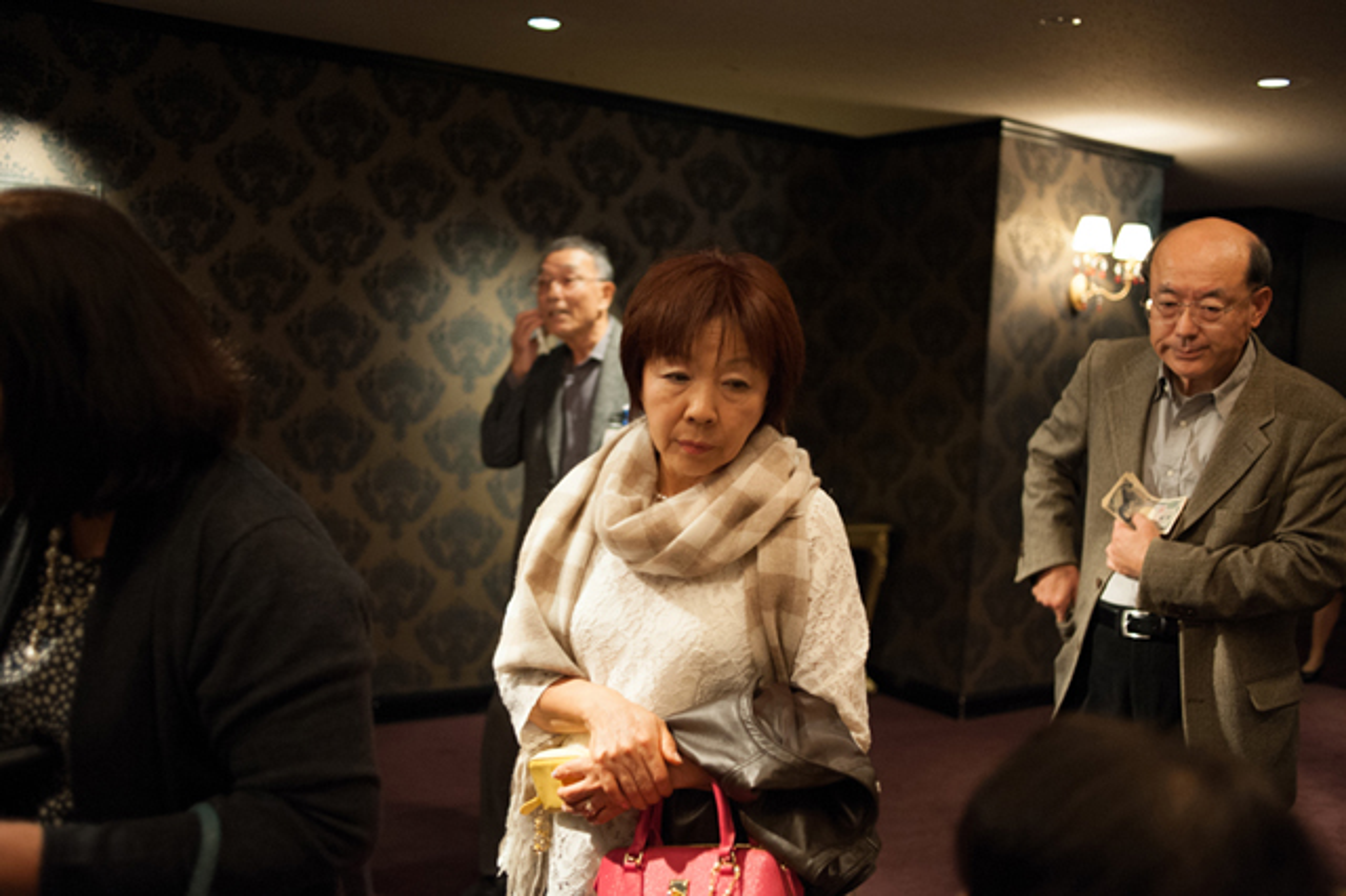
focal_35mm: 35
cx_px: 673
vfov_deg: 37.8
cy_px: 448
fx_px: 1308
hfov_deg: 54.5
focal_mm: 35
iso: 2000
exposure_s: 1/100
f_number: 2.8
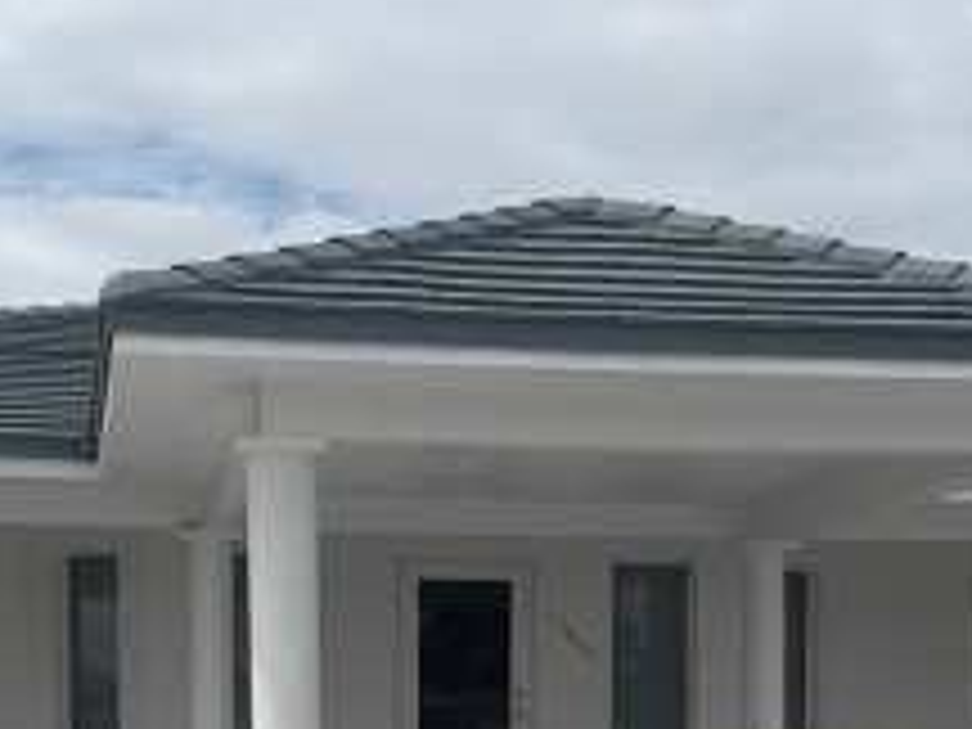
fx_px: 2499
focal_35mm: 89
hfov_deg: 22.0
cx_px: 567
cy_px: 954
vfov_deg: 15.7
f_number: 1.78
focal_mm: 6.76
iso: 64
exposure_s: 1/11364
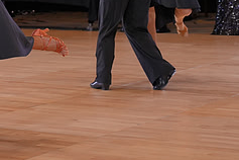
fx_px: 1009
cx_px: 18
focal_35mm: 152
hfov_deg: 13.4
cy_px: -29
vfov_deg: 8.9
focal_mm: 62
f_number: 4
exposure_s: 1/400
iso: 2000
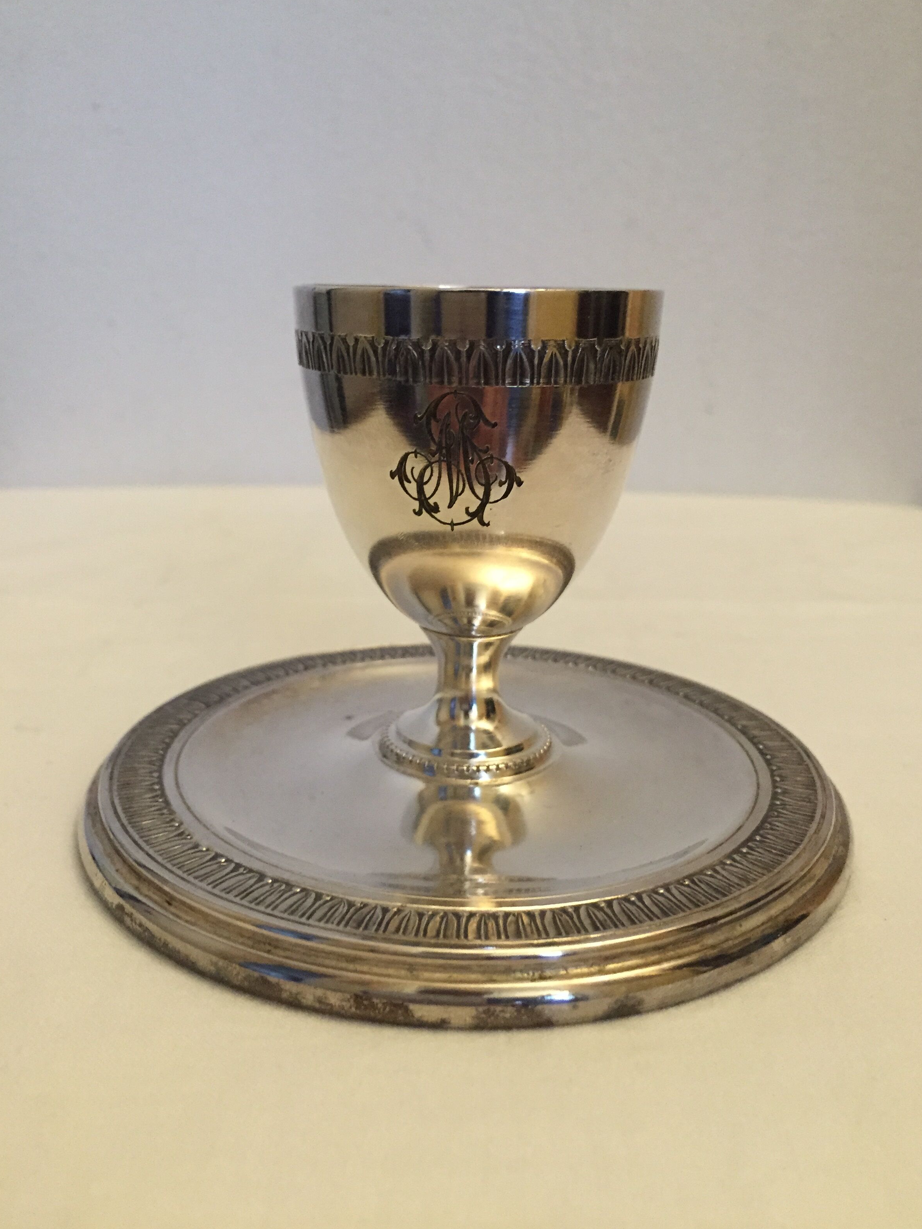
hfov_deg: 46.8
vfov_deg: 60.0
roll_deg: -1.1
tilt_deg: -14.8
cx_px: 456
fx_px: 1065
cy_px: 596
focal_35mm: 30
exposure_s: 1/20
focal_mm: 4.15
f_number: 2.2
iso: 250
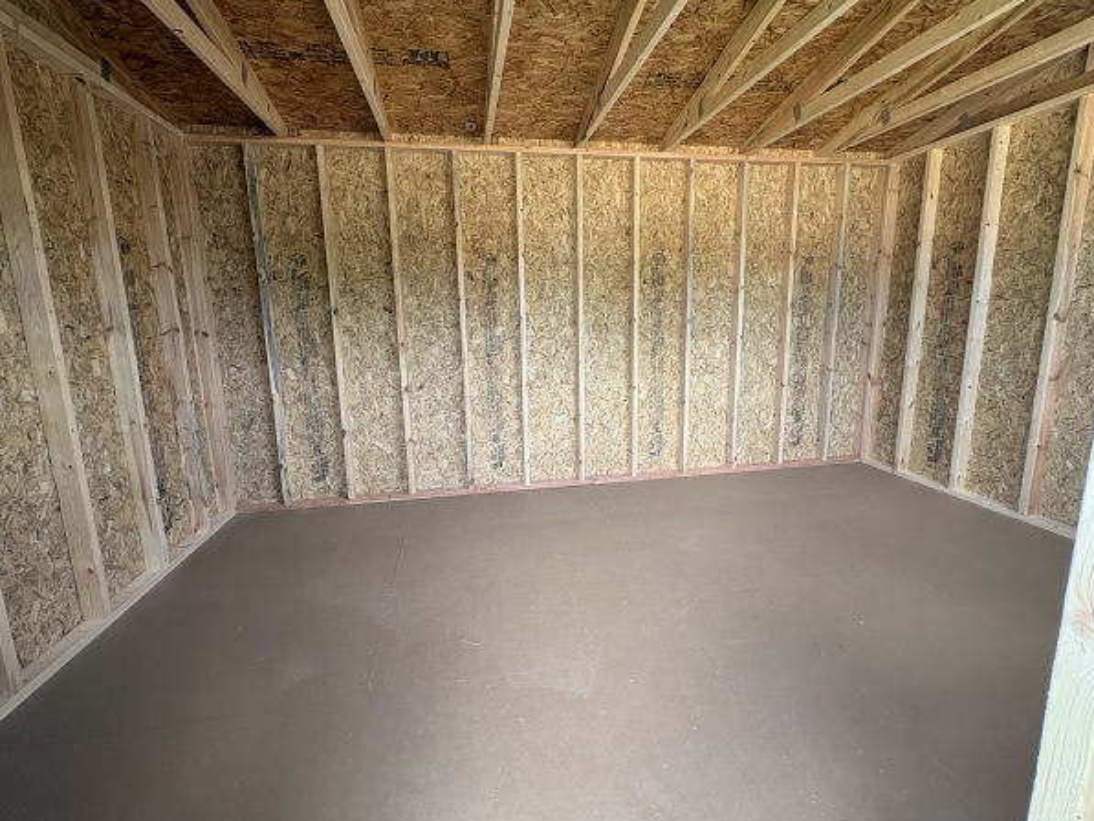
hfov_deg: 98.2
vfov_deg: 81.7
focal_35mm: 15
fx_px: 474
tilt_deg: -7.9
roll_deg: -0.7
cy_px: 392
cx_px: 542
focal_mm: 2.22
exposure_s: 1/99
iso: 80
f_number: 2.2
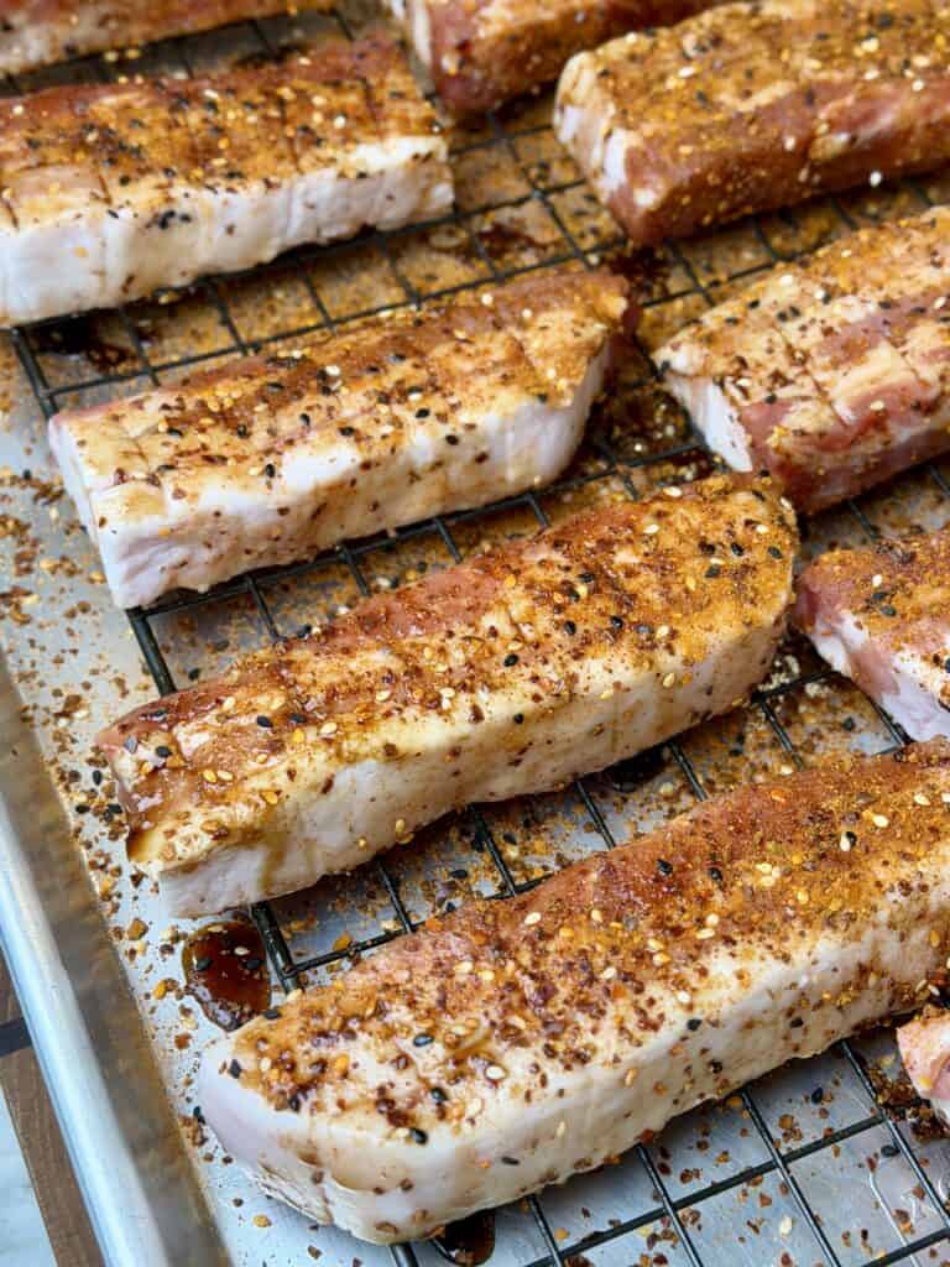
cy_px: 634
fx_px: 1756
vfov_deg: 39.7
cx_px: 475
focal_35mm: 48
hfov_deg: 30.3
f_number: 1.78
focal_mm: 6.76
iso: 64
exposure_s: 1/120
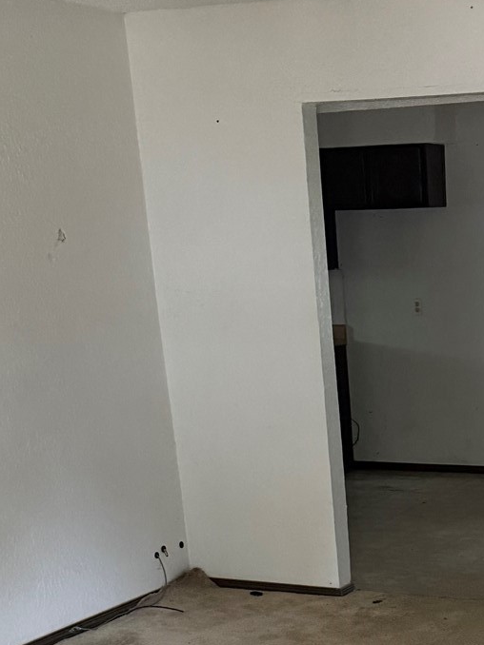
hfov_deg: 20.7
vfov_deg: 26.2
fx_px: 1268
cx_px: 517
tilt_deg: -16.2
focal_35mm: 68
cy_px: 724
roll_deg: +2.1
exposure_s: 1/60
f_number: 1.78
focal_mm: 6.76
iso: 400
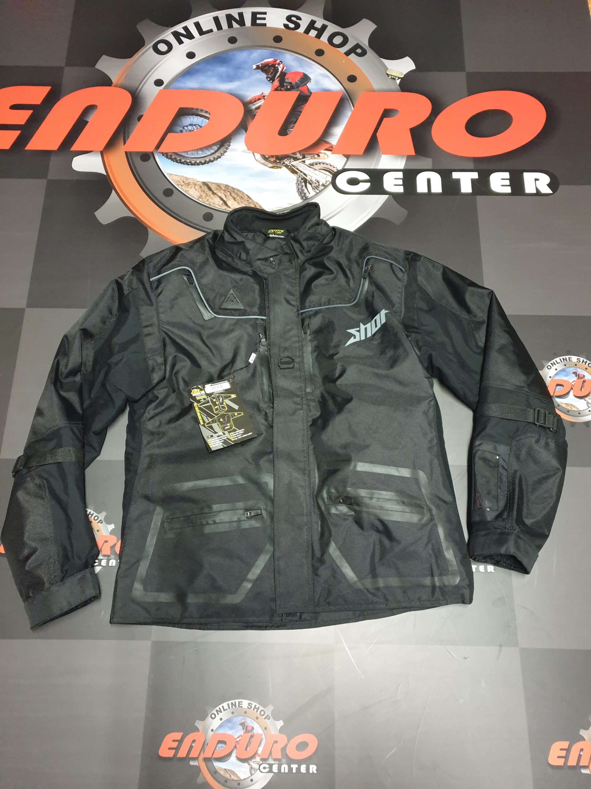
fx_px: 592
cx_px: 296
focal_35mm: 26
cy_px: 394
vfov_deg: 67.3
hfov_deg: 53.1
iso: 320
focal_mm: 4.3
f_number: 1.5
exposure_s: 1/33
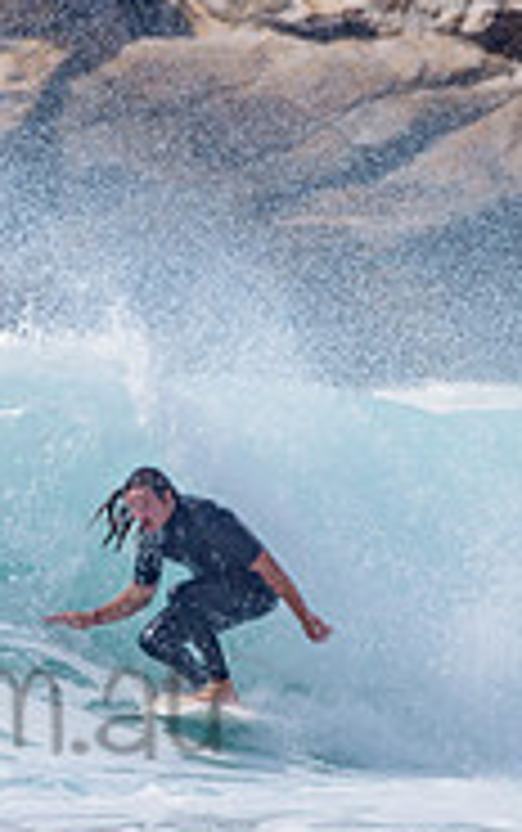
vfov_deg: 1.1
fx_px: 44396
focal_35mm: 1955
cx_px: 42
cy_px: 583
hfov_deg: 0.7
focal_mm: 500
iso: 125
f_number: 5.6
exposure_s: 1/2000
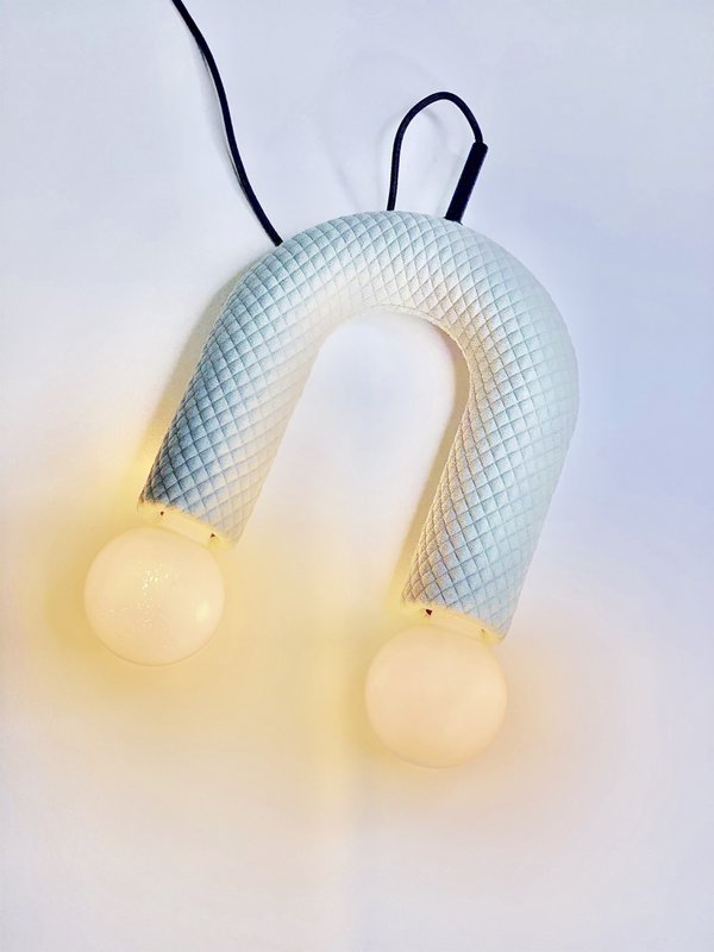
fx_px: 1430
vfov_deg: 36.8
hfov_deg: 28.0
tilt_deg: -72.9
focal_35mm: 52
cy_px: 476
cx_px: 357
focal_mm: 6
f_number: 2
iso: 20
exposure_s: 1/461
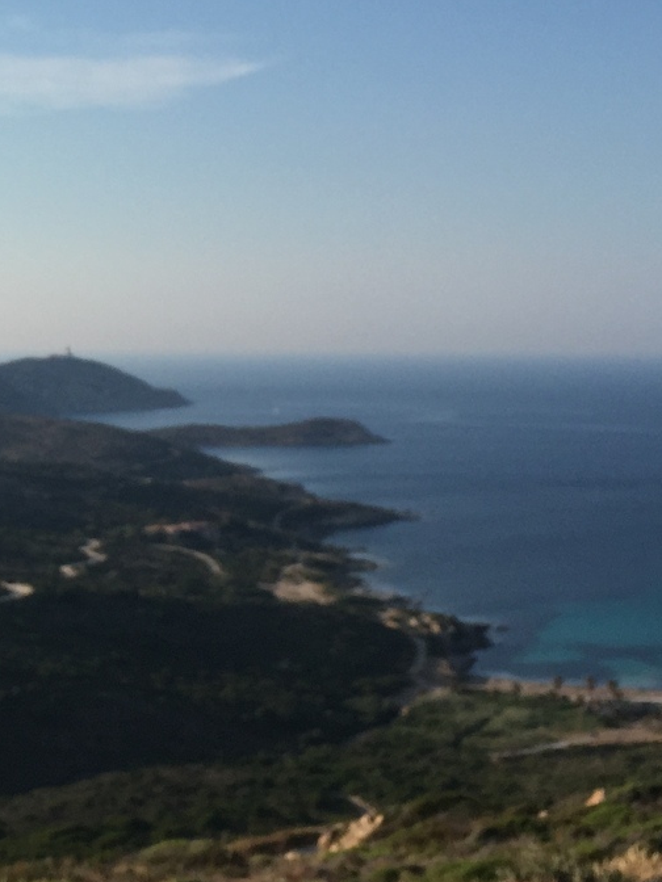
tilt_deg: +1.2
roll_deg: -0.9
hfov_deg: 20.7
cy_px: 291
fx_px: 1759
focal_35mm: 69
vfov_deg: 28.0
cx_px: 14
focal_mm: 4.15
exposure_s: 1/3049
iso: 32
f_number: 2.2
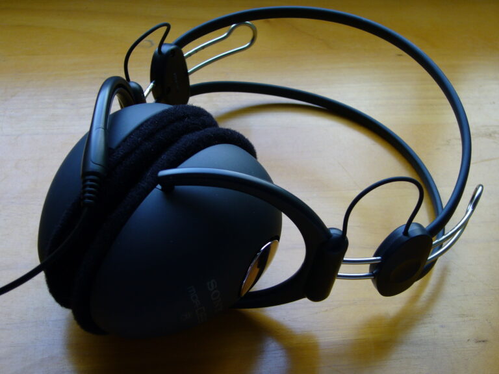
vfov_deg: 29.1
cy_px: 187
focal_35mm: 50
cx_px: 250
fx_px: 721
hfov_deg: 38.2
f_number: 3.3
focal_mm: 8.3
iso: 100
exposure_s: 1/60
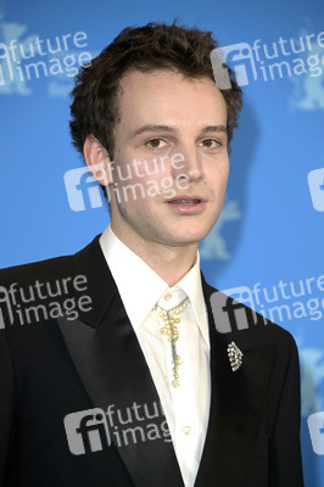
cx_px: 162
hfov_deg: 6.9
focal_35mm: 200
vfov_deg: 10.3
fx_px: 2704
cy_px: 244
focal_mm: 200
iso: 1000
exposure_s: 1/250
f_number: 5.6
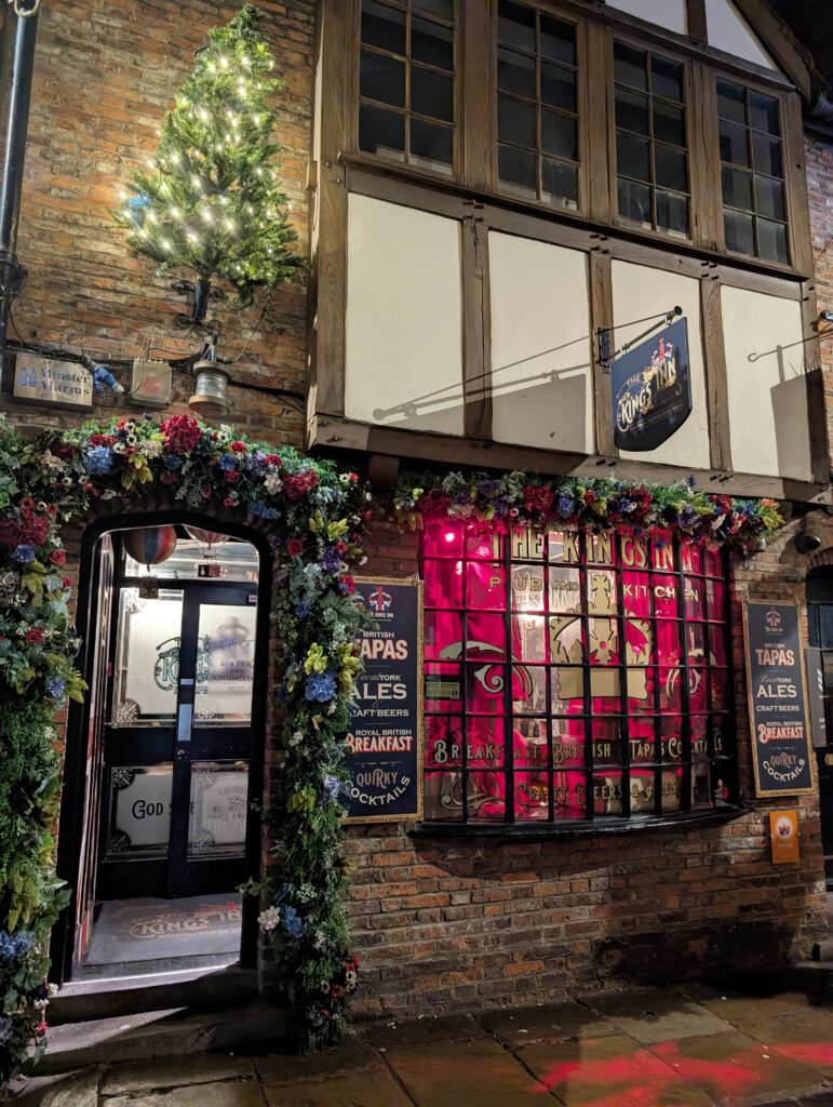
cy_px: 554
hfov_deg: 56.9
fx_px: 768
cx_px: 416
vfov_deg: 71.5
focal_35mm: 24
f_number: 1.68
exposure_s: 1/33.3
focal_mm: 6.9
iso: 565
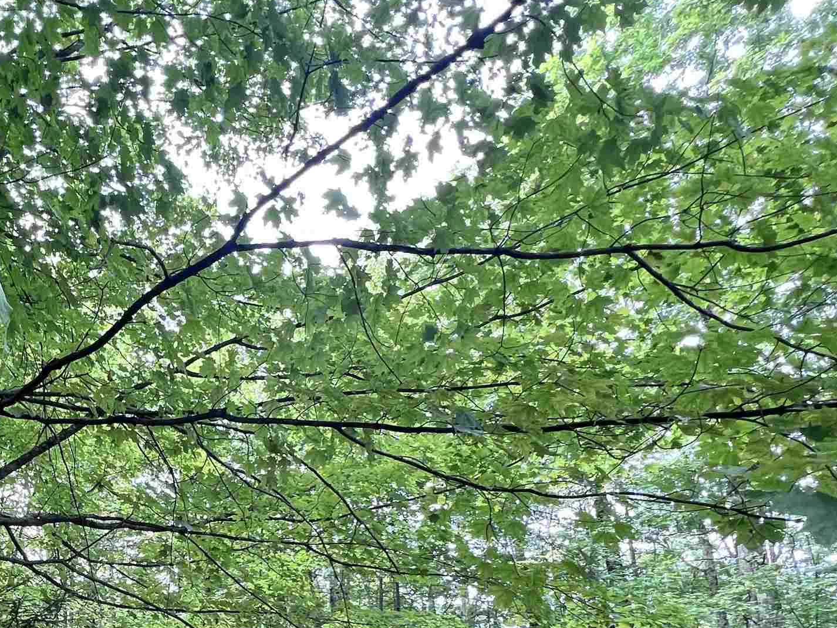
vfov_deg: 42.6
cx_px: 89
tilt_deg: +5.9
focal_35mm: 28
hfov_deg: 55.3
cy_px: 633
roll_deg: +2.7
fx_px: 677
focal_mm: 1.57
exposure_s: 1/99
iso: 160
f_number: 1.8
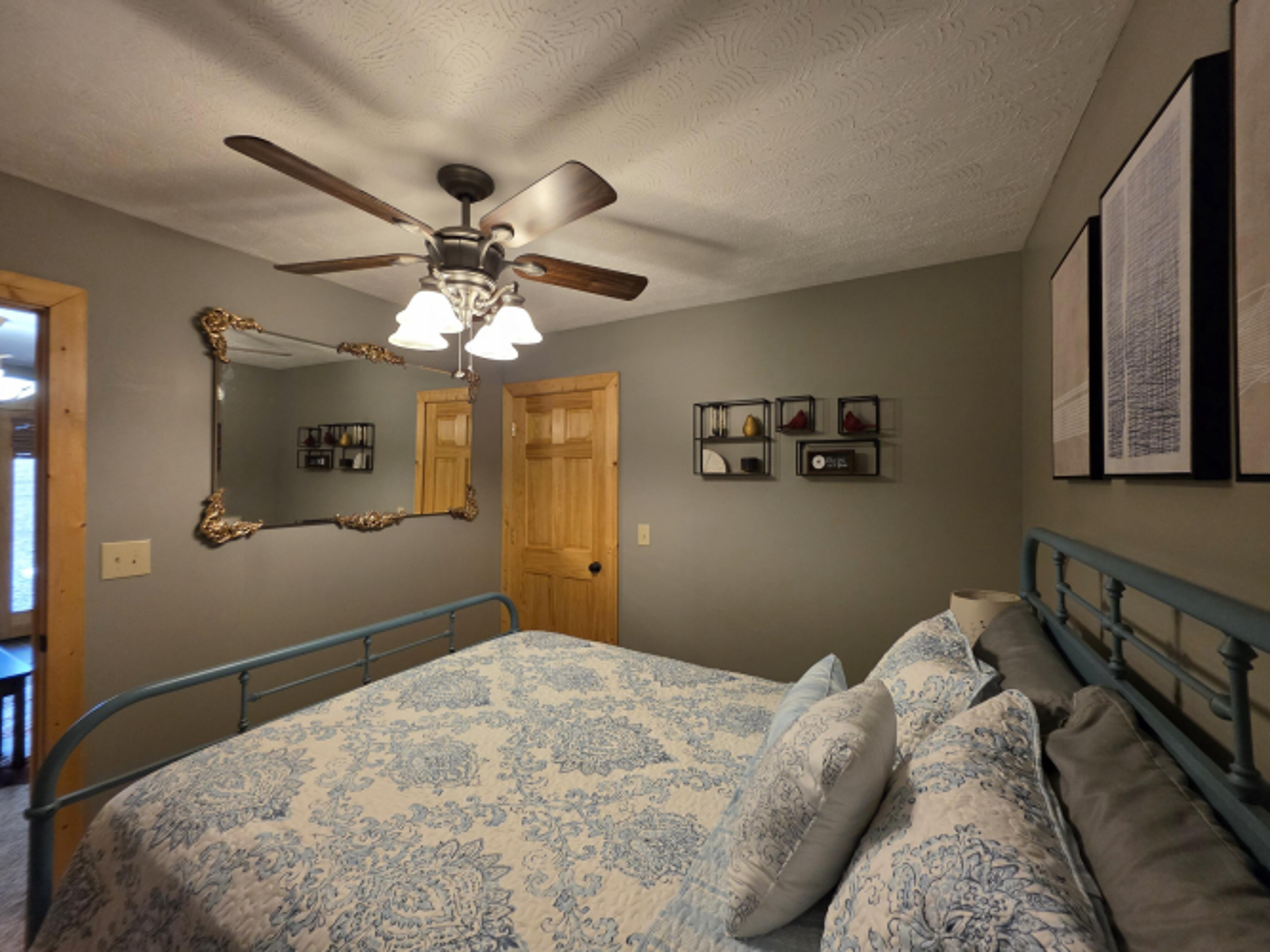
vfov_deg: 89.9
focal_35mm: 13
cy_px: 476
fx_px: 477
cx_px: 635
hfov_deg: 106.2
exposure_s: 1/60
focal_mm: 2.2
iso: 320
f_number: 1.9
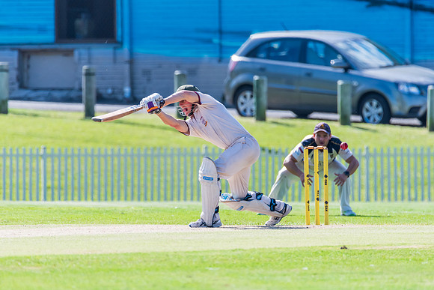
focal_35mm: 779
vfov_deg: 1.8
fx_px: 9388
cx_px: 217
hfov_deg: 2.6
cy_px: 163
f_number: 6.3
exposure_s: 1/2000
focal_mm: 600
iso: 640
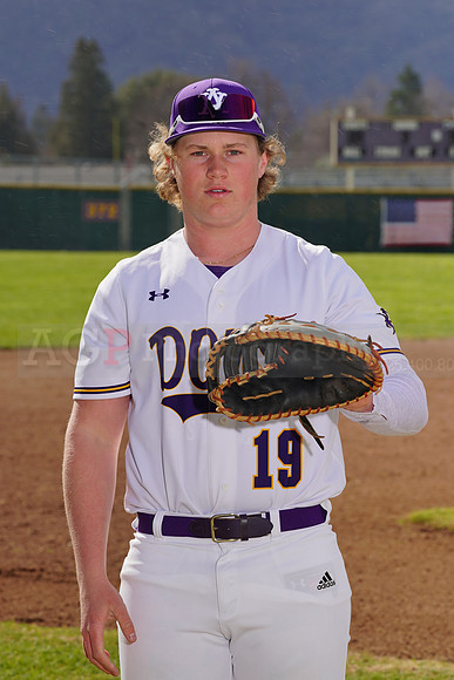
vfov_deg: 11.6
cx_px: 227
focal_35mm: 177
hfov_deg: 7.8
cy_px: 340
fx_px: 3346
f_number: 11
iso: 100
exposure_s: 1/250
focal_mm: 177
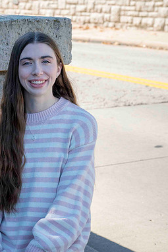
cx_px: 28
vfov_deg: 17.5
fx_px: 820
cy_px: 119
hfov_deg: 11.6
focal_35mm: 117
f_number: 7.1
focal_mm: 72
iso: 400
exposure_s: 1/400
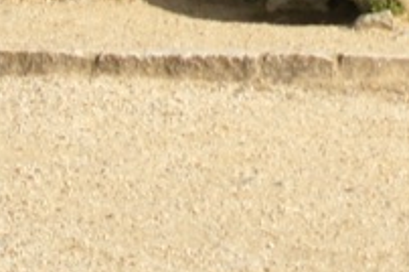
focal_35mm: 357
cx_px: 889
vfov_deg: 3.7
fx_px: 4049
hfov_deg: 5.6
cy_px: -733
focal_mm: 30
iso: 200
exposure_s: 1/500
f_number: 5.6
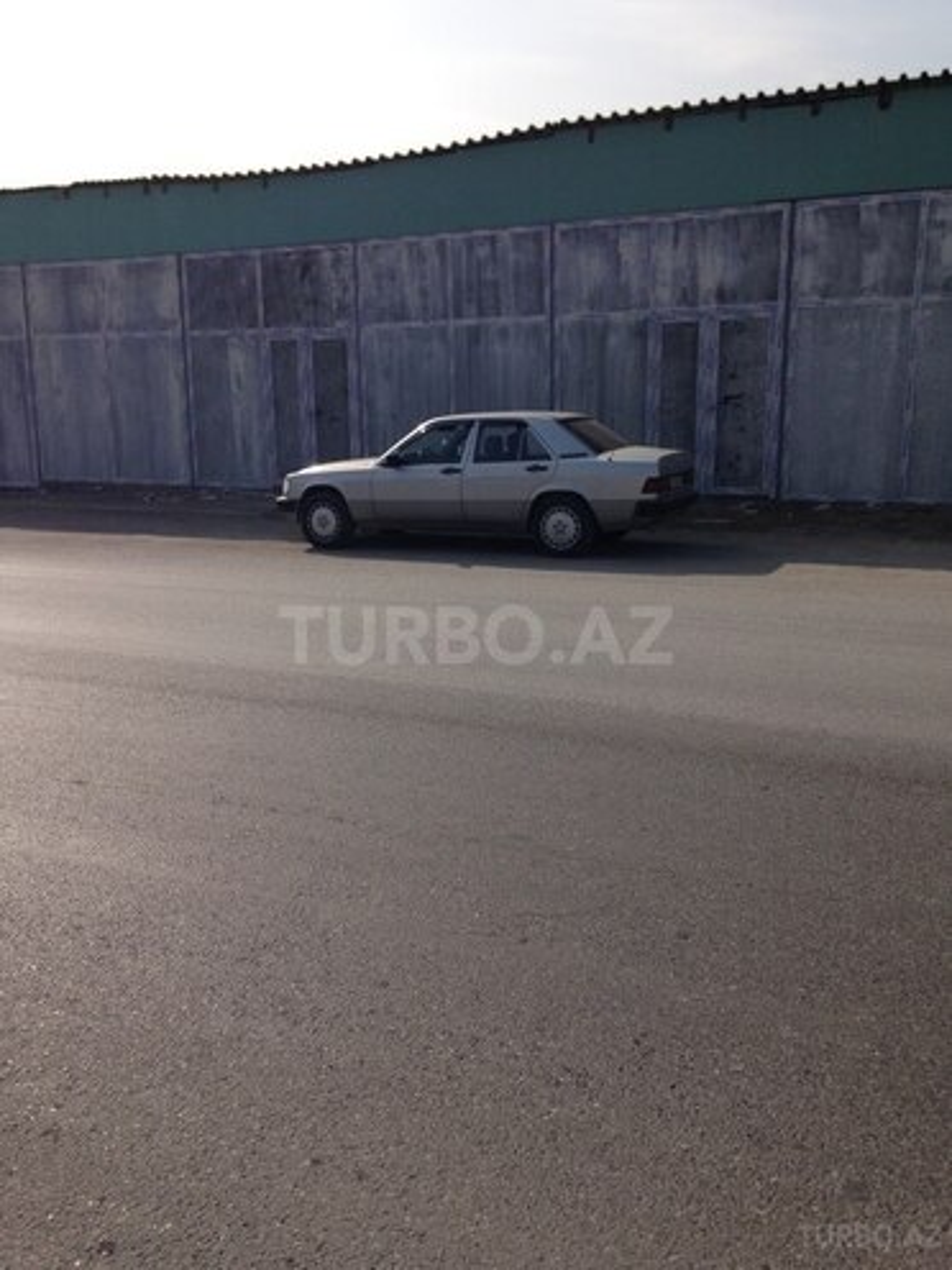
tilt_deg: -12.8
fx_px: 1210
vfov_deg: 55.4
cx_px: 476
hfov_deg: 42.9
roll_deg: +1.6
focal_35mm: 33
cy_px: 635
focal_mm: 4.12
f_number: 2.4
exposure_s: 1/2584
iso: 50
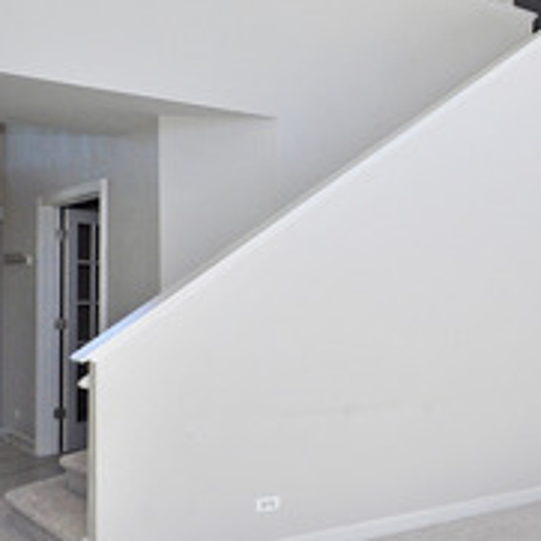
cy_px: 291
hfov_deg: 29.8
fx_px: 796
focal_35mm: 45
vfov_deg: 37.5
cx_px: 708
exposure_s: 1/200
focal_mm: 10
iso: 640
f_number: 10
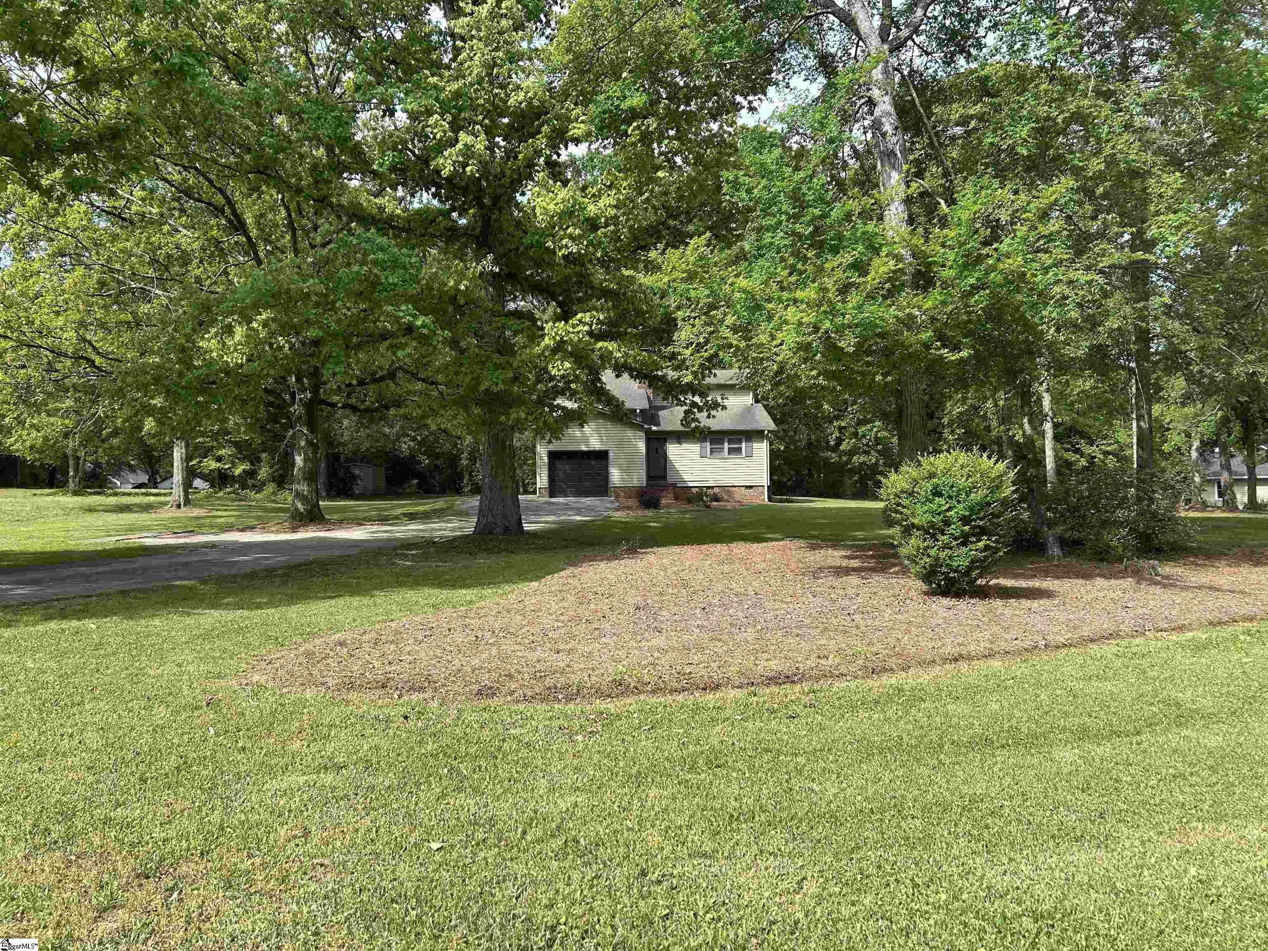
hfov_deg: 67.3
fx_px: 952
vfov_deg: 53.1
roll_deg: +1.3
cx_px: 634
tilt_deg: +0.9
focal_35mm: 26
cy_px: 476
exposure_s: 1/1377
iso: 50
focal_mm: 5.7
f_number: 1.5
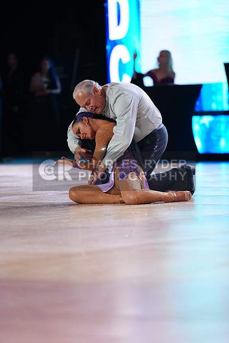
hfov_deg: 6.9
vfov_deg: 10.3
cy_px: 172
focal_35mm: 200
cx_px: 114
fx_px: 1907
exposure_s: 1/500
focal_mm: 200
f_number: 2.8
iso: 2000
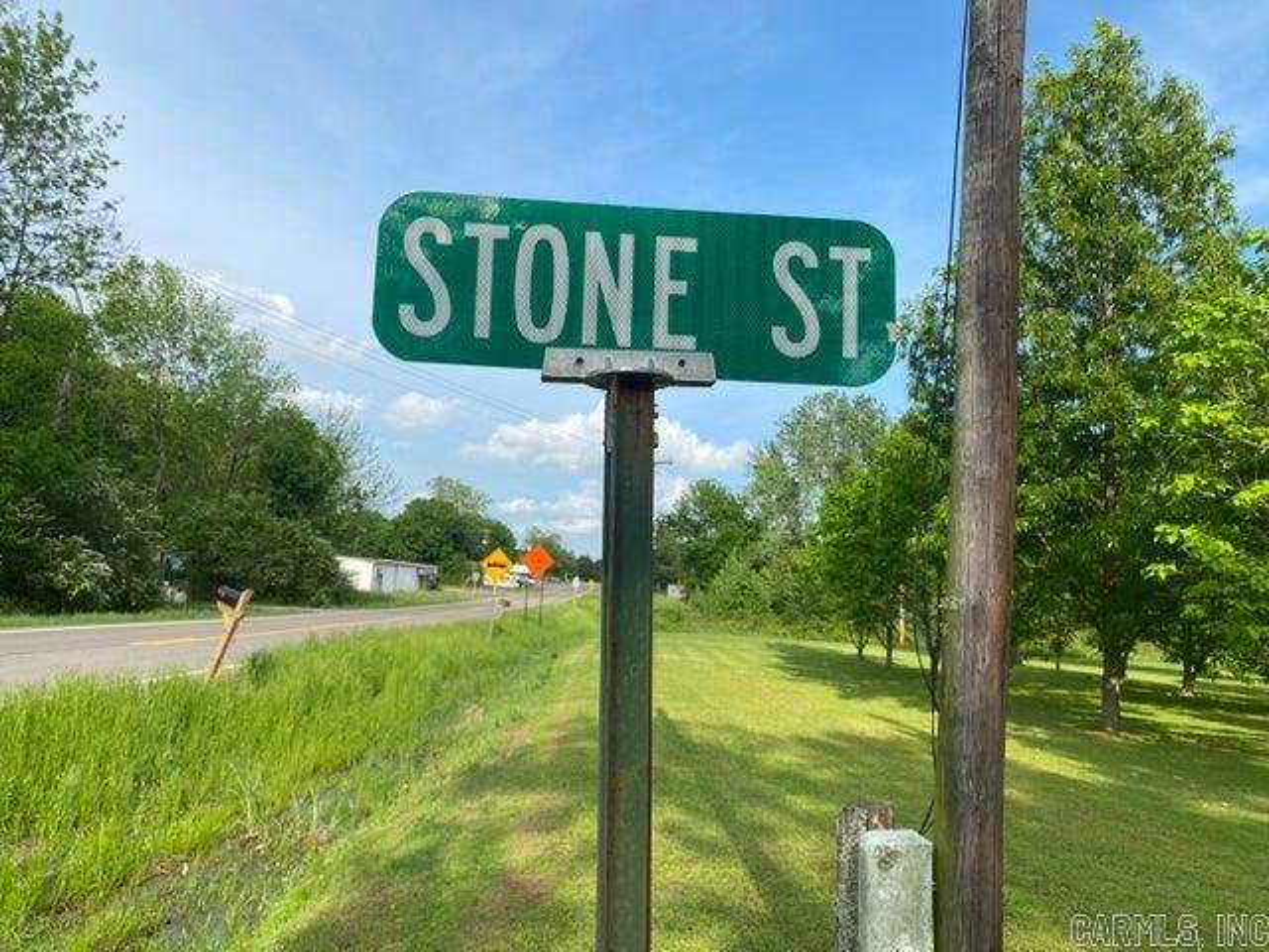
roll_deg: -3.5
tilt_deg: +6.2
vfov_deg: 53.1
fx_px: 953
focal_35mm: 26
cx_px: 634
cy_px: 476
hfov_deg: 67.3
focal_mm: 4.25
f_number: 1.8
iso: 32
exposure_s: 1/2315
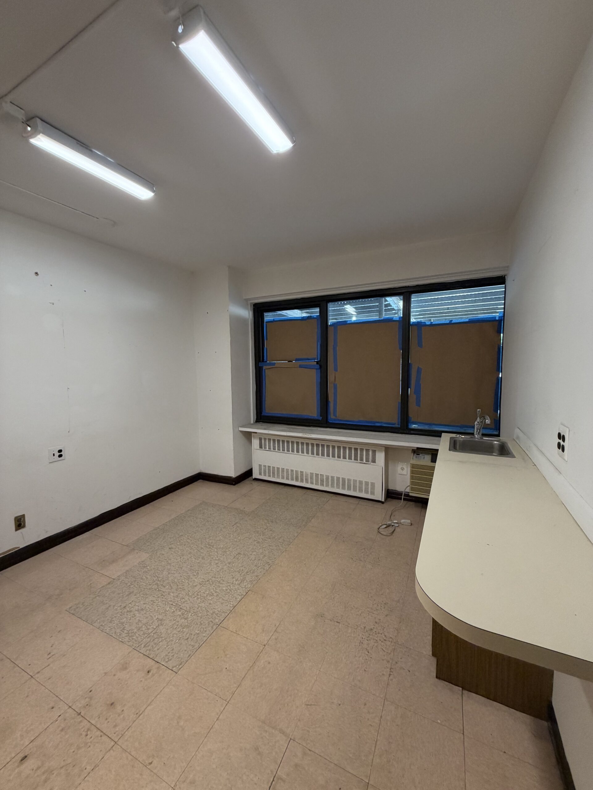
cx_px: 296
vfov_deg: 102.1
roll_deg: +0.6
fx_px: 320
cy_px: 395
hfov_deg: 85.7
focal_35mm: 14
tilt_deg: -5.1
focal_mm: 2.22
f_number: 2.2
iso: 160
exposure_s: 1/60
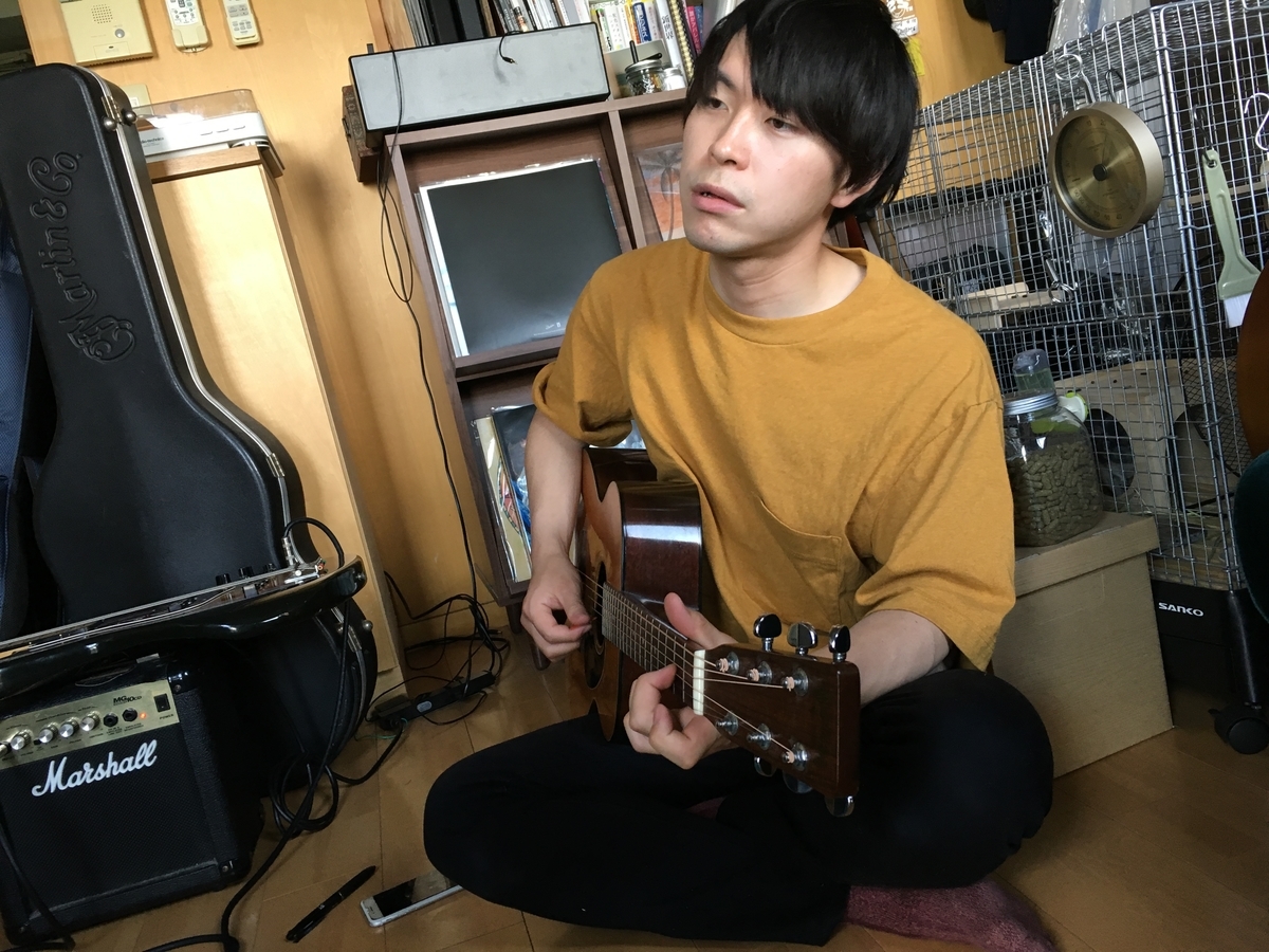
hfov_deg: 61.7
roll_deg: +12.5
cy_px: 476
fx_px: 1063
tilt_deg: -7.8
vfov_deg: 48.2
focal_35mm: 29
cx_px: 634
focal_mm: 4.15
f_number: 2.2
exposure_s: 1/30
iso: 80
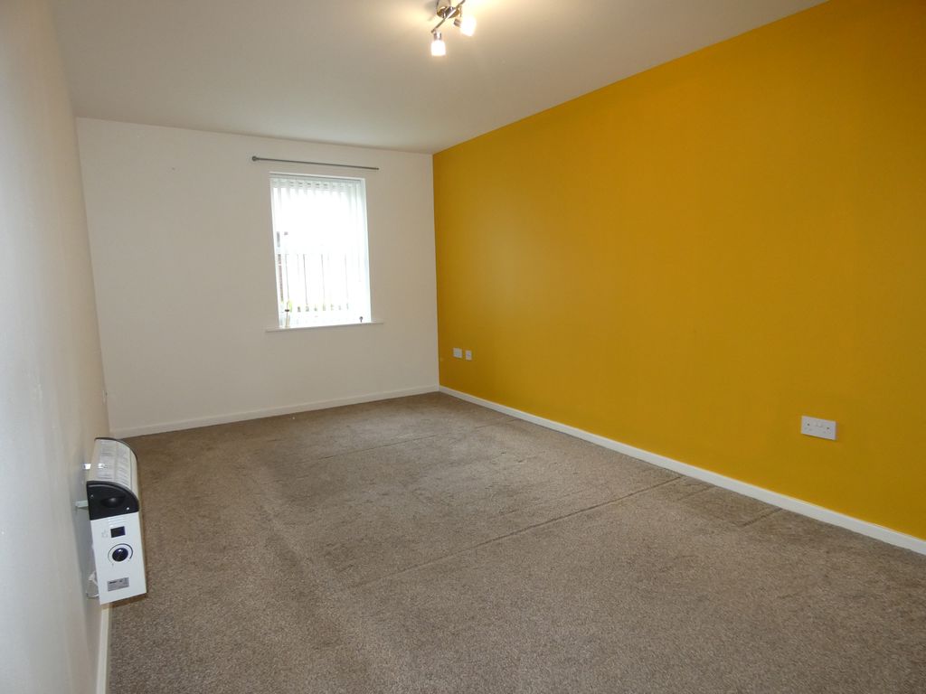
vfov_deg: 66.0
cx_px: 463
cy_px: 347
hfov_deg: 81.7
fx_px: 535
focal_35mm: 20
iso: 200
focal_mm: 3.6
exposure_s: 1/60
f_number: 2.8
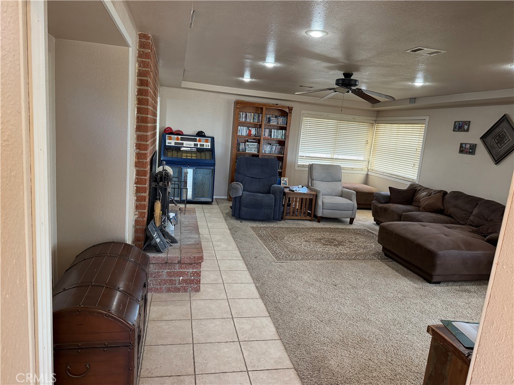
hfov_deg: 71.6
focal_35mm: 24
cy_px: 192
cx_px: 257
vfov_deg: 56.8
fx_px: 356
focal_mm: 6.76
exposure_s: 1/120
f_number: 1.78
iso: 320
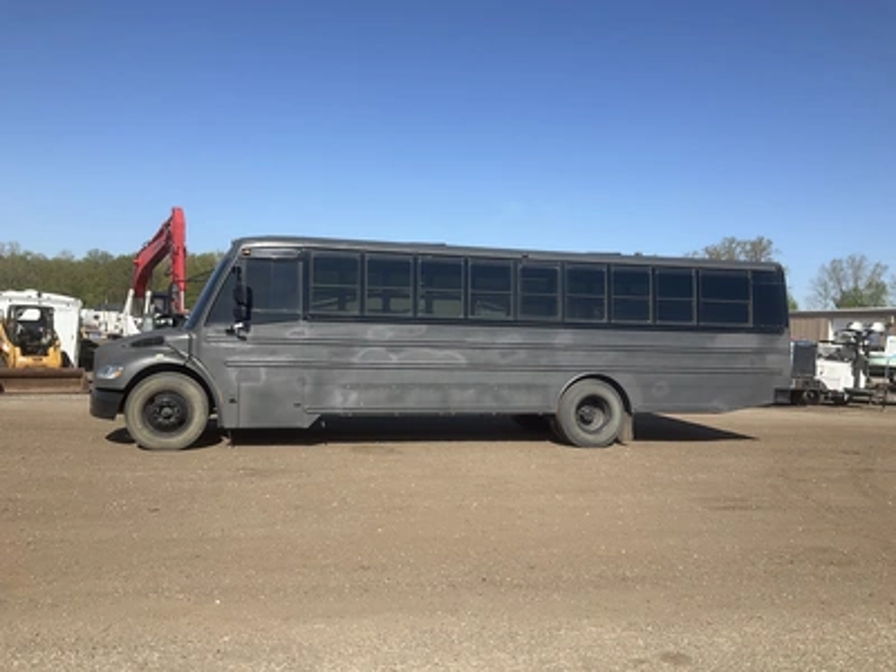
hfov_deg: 61.7
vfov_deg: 48.2
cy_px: 336
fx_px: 751
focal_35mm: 29
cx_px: 448
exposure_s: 1/1912
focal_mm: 3
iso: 25
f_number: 1.8
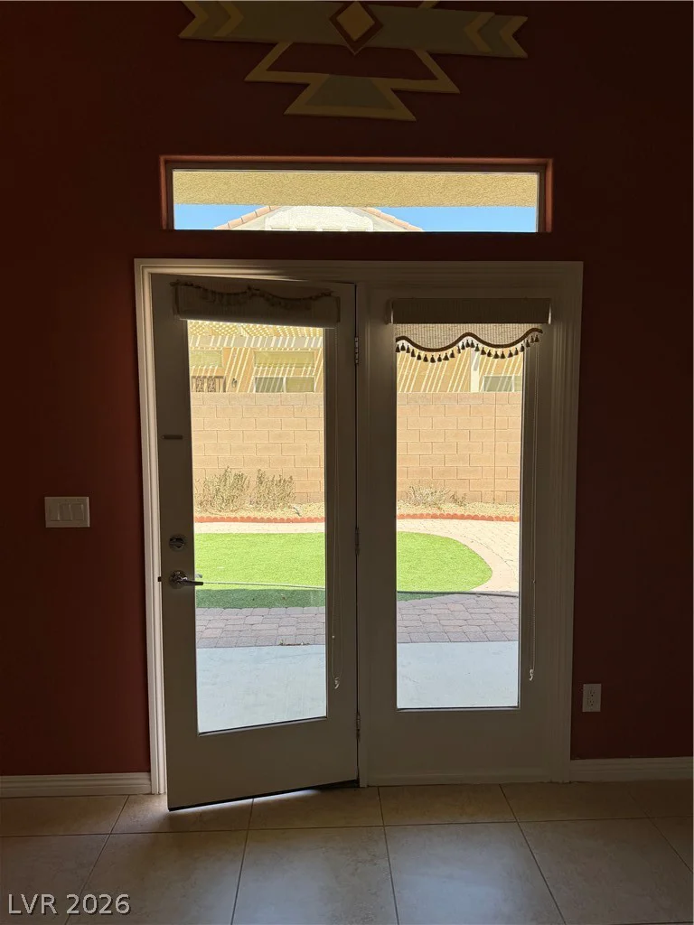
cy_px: 462
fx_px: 642
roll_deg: +0.7
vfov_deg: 71.6
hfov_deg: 56.8
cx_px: 347
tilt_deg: -4.3
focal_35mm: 24
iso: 80
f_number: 1.78
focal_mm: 6.76
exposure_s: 1/979
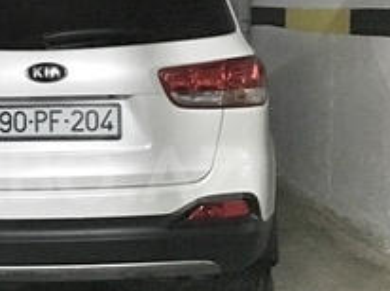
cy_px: 175
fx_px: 1047
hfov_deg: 20.7
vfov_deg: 15.8
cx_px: 49
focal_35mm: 93
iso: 800
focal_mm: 4.15
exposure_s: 1/17
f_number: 2.2
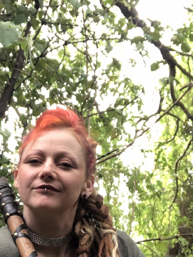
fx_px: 542
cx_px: 4
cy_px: 218
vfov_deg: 26.0
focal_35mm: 73
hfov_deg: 19.6
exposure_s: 1/60
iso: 125
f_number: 2.2
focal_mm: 2.87
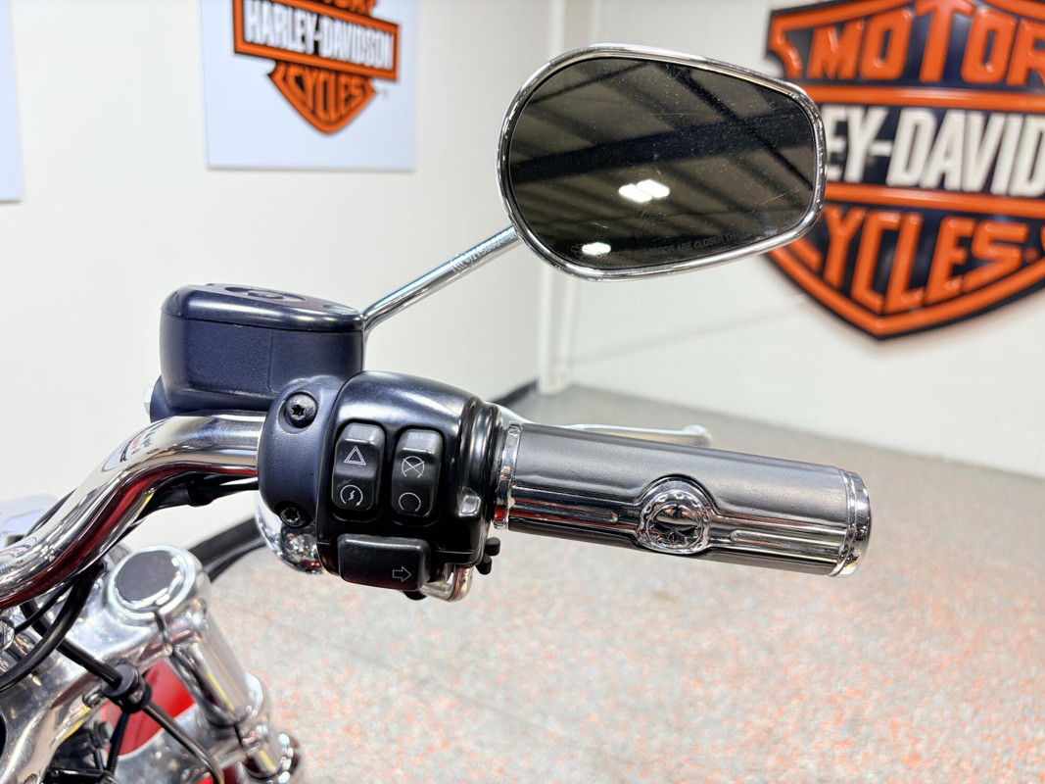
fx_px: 785
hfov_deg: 67.3
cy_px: 392
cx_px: 522
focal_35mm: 26
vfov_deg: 53.1
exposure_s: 1/120
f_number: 1.6
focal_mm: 5.96
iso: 50
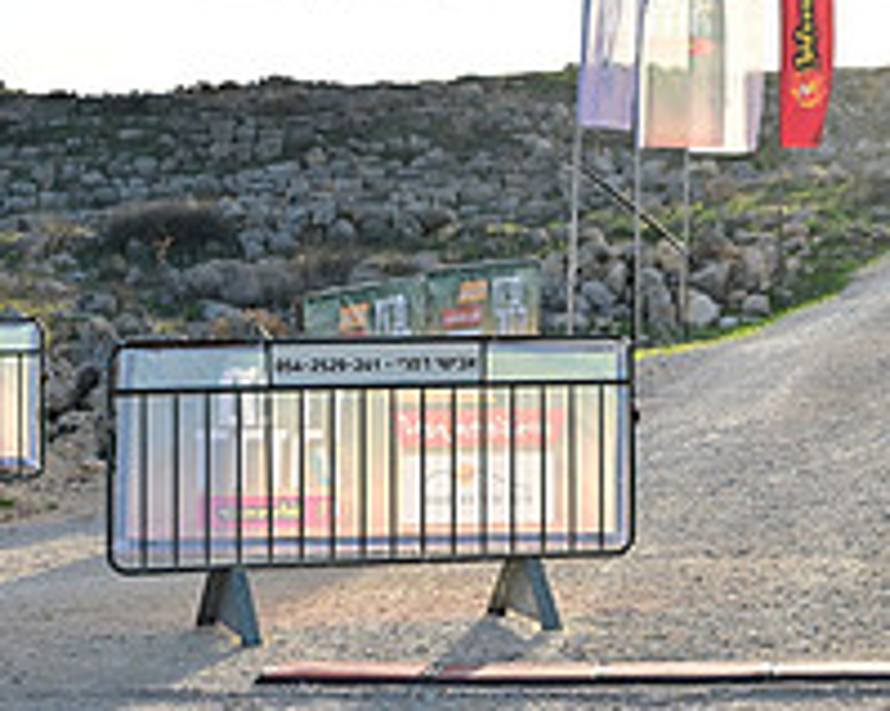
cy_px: 199
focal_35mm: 96
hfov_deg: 19.7
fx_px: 2527
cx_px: 720
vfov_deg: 16.0
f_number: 2.5
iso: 220
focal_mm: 35
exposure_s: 1/3200
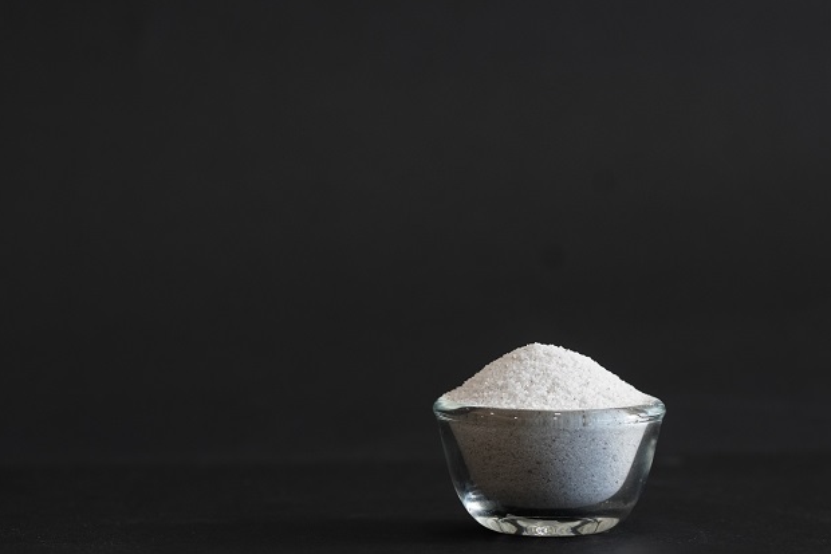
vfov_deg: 10.0
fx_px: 3161
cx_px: 503
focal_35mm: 137
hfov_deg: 15.0
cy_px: 176
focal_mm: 85
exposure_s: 1/200
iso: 800
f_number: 5
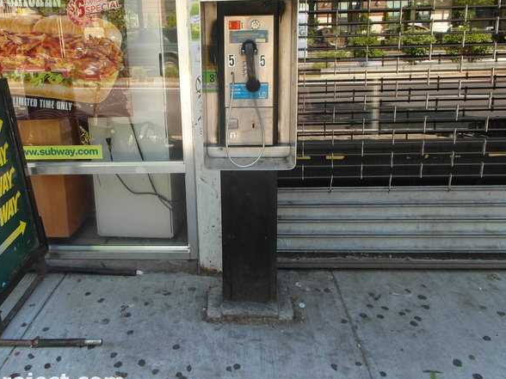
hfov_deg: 58.0
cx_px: 207
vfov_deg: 45.0
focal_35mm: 31
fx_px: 453
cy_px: 138
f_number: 4
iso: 100
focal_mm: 4.1
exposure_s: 1/60
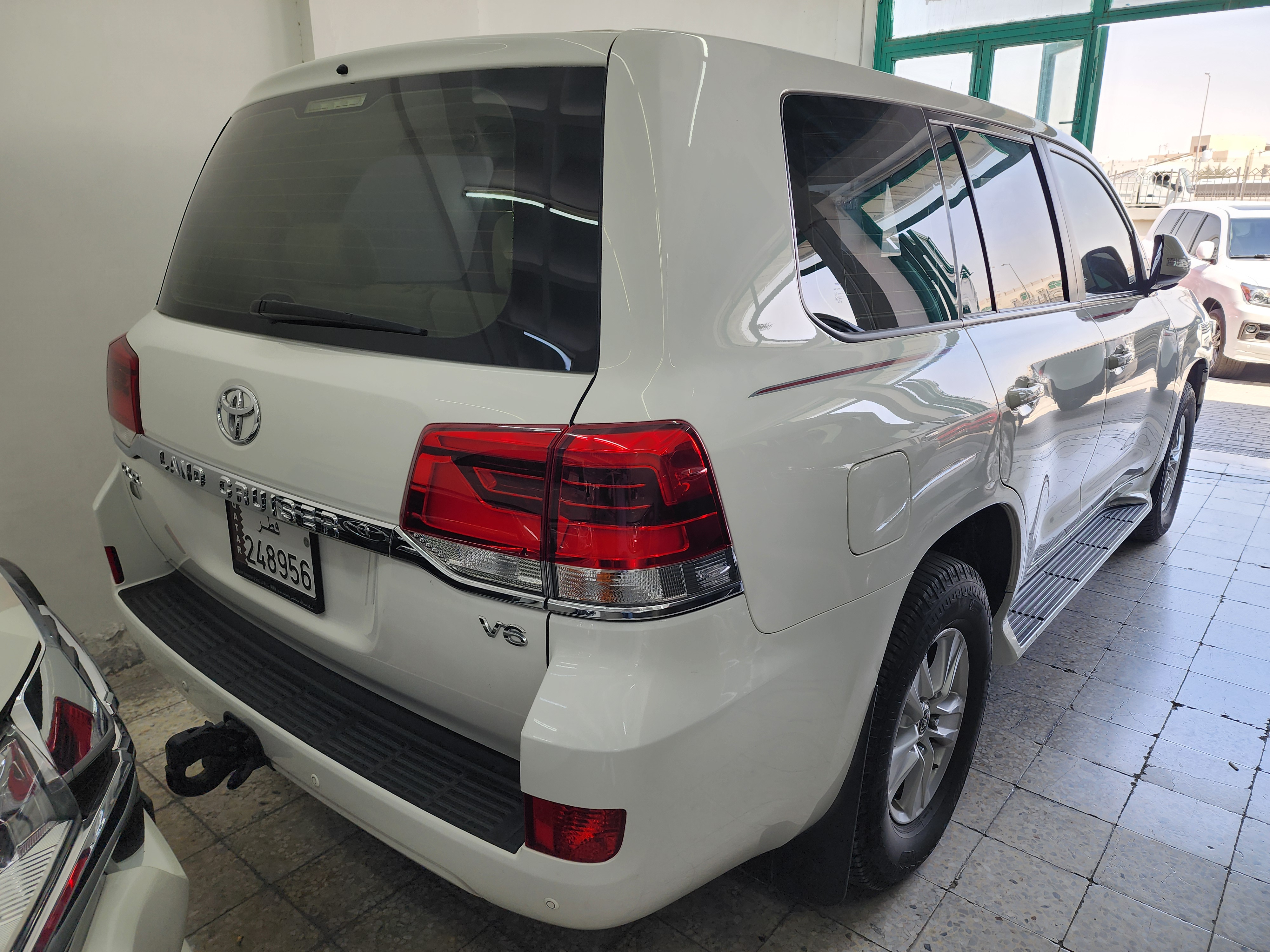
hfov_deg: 73.9
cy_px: 476
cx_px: 635
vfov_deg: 58.9
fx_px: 844
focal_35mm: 23
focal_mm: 6.4
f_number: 1.8
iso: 32
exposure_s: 1/120
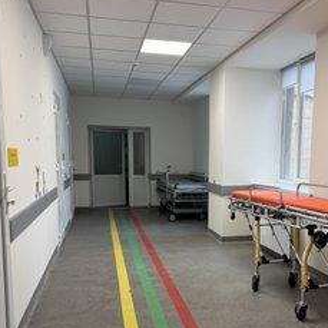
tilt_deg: -7.6
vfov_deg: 44.6
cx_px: 203
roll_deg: -1.0
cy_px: 205
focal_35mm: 37
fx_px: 397
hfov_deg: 44.6
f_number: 1.78
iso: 125
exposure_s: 1/100
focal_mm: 6.76
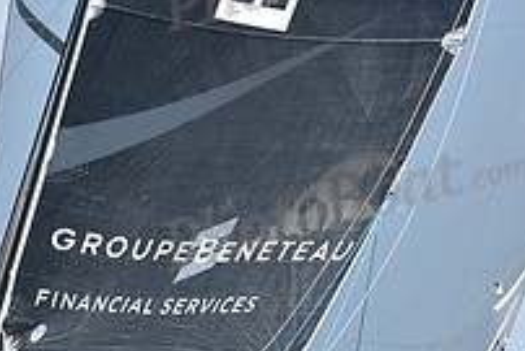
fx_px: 5852
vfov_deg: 3.4
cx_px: 31
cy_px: 376
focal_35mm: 401
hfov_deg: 5.1
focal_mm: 140
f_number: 6.3
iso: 250
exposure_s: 1/1250
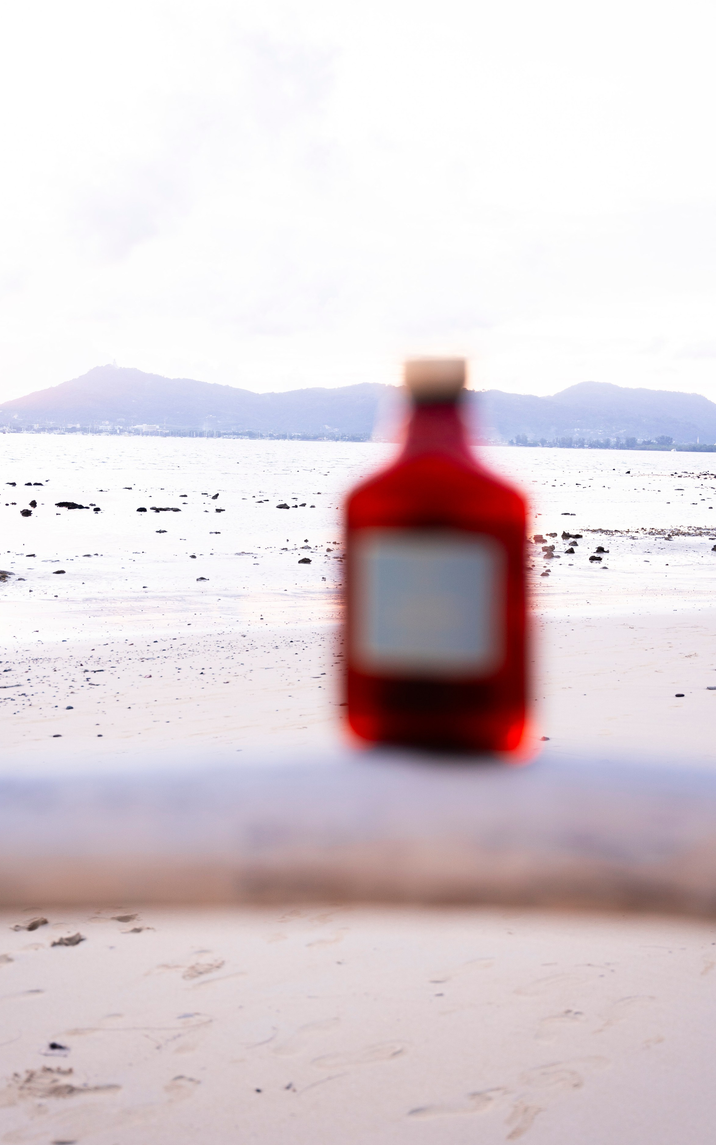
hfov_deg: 29.2
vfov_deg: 45.2
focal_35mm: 44
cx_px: 358
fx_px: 1374
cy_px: 606
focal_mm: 39.7
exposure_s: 1/160
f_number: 3.2
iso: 160
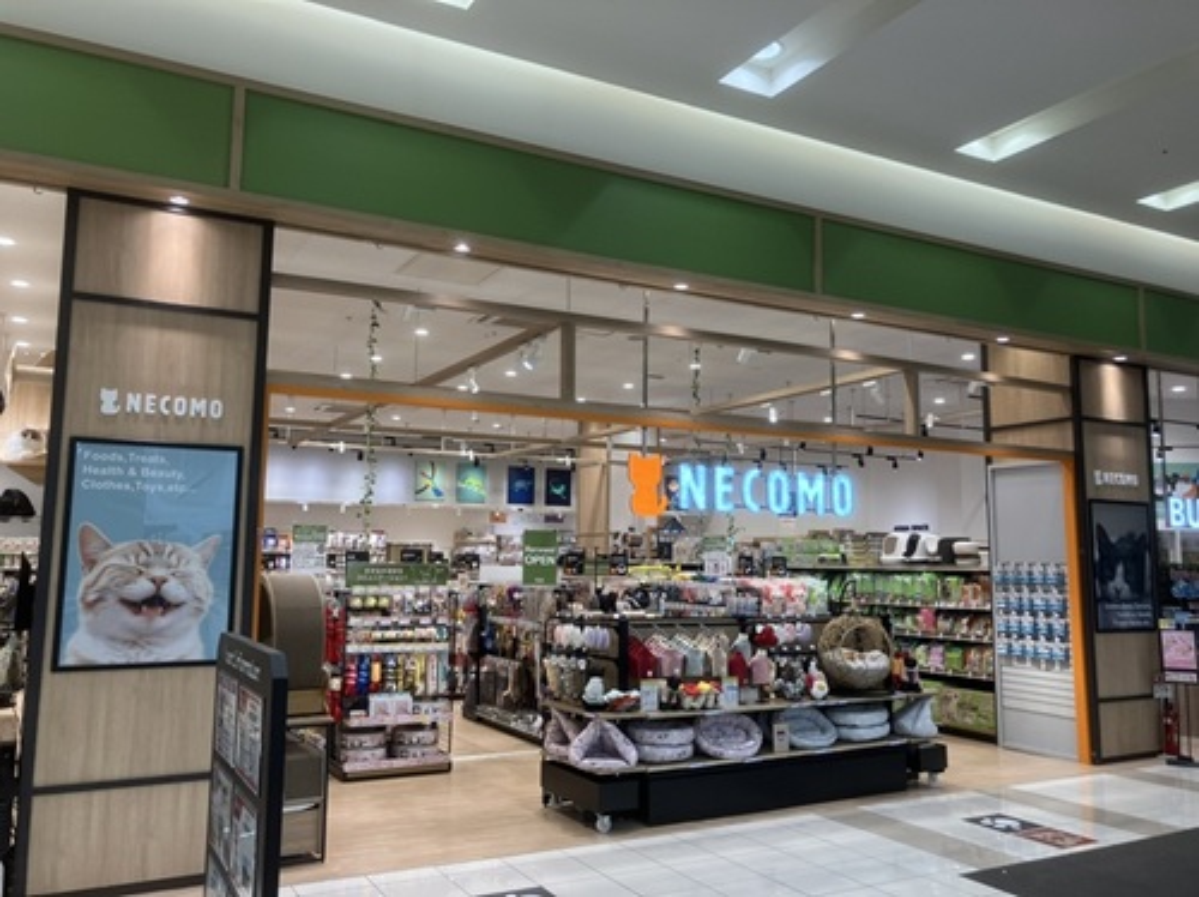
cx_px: 600
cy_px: 448
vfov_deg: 49.7
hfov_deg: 63.5
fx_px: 969
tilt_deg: +7.2
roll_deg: -0.9
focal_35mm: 28
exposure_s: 1/120
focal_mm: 3.99
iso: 50
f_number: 1.8
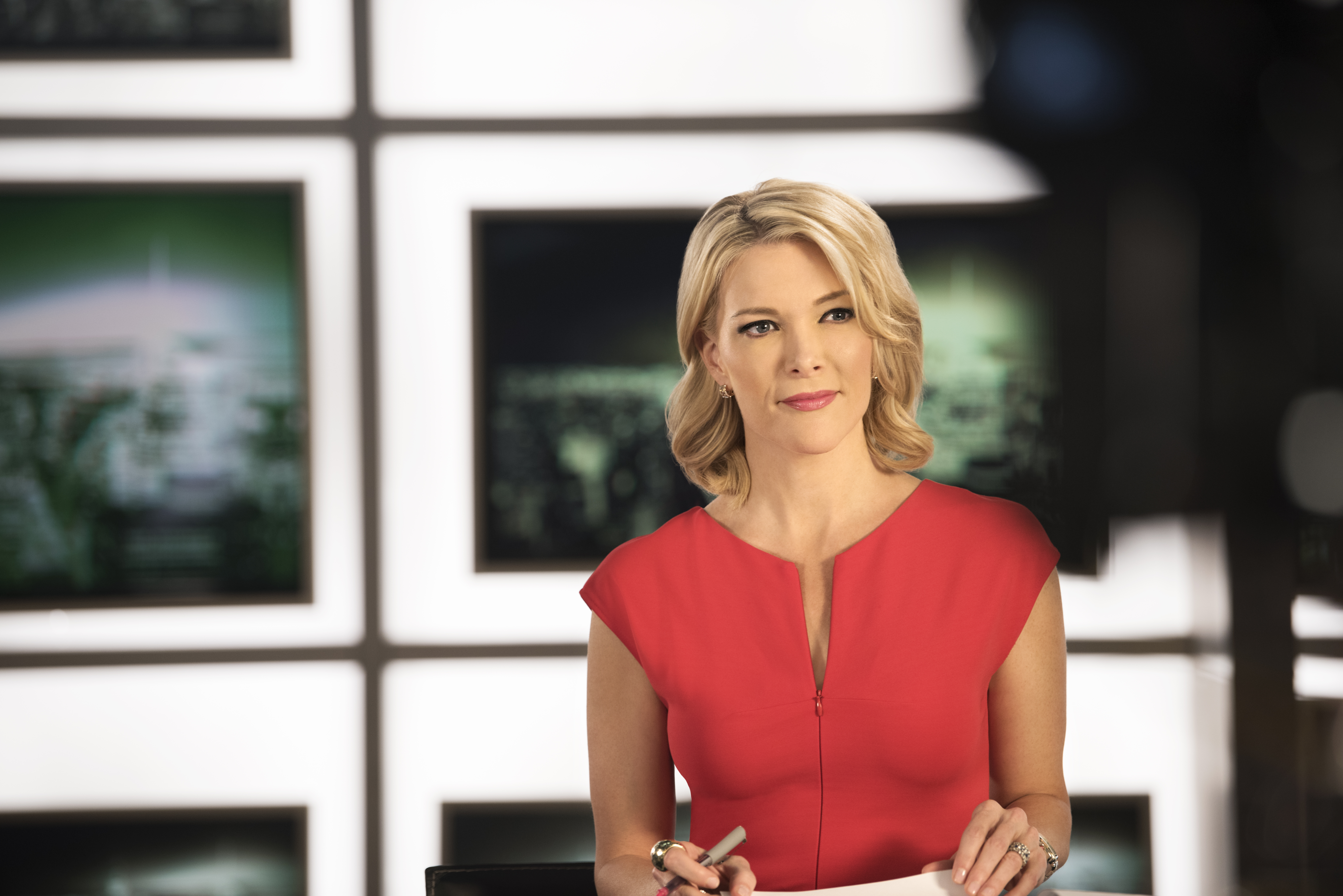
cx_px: 672
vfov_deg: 8.1
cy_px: 448
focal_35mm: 170
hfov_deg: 12.1
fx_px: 6344
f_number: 3.5
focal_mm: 170
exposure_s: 1/60
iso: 500
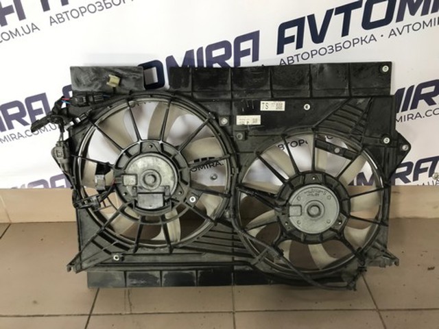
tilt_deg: -32.4
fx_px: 355
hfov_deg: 63.4
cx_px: 220
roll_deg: +0.1
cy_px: 164
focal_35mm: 28
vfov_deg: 49.7
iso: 25
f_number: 1.8
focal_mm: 3.99
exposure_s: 1/50
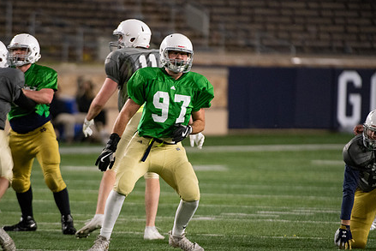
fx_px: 5245
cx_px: 160
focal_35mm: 502
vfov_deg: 2.7
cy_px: 120
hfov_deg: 4.1
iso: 4500
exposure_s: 1/500
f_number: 4.5
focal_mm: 380
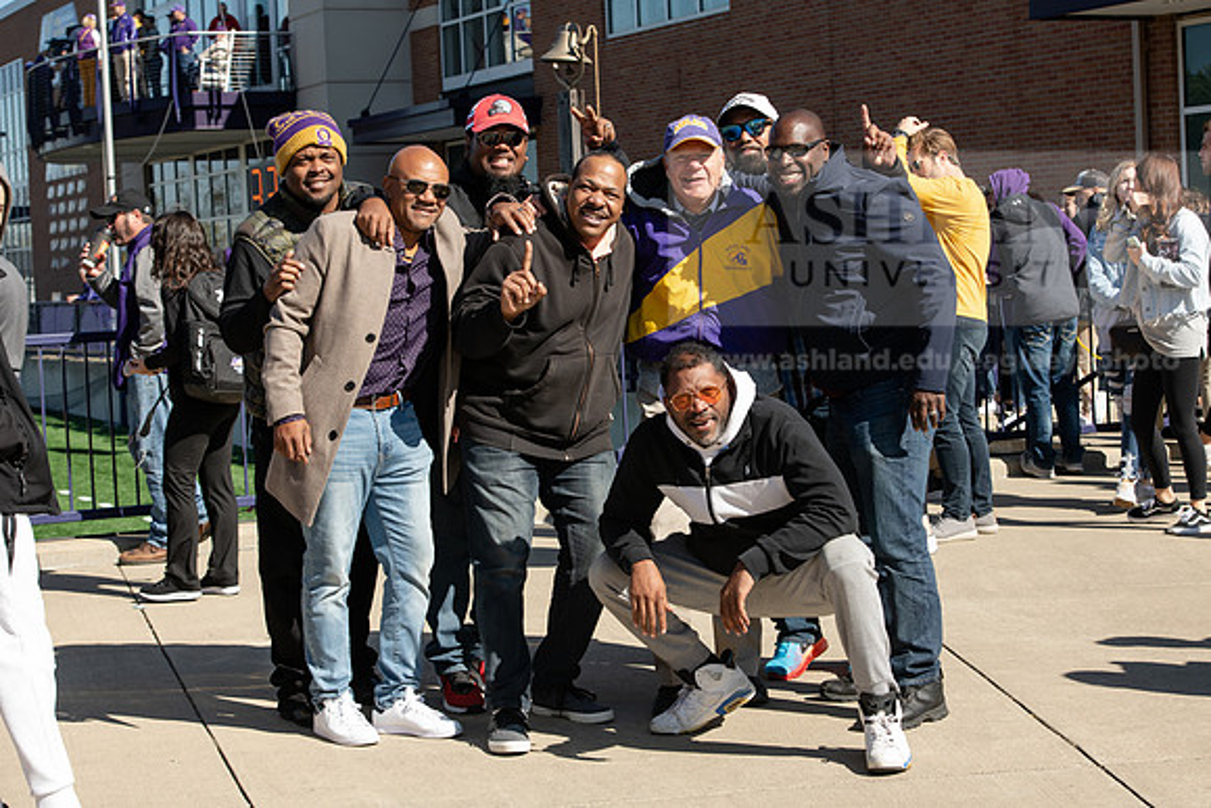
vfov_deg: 19.5
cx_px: 606
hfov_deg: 28.8
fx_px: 2355
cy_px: 404
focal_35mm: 70
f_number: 8
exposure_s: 1/640
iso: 400
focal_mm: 70
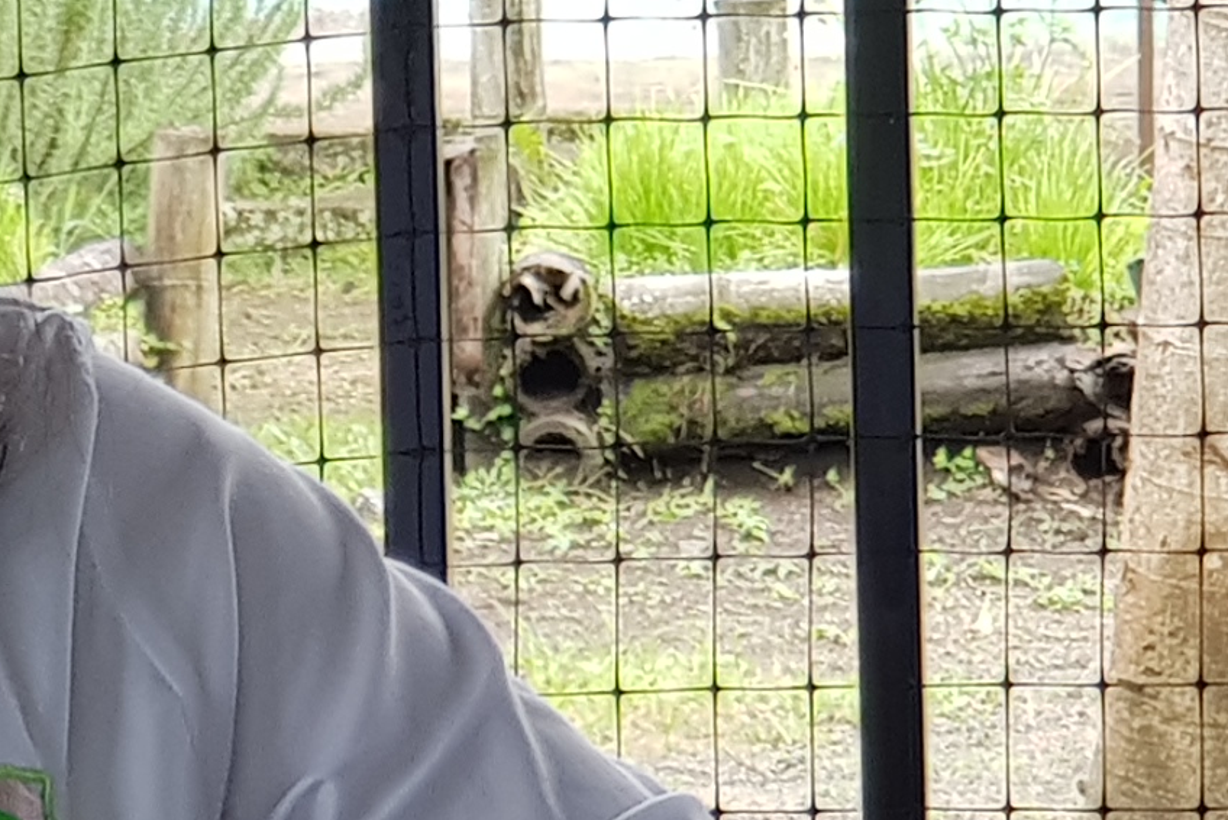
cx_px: -59
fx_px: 8769
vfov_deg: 5.3
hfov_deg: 8.0
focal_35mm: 257
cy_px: 706
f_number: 2.4
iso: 25
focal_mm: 6
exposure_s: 1/39
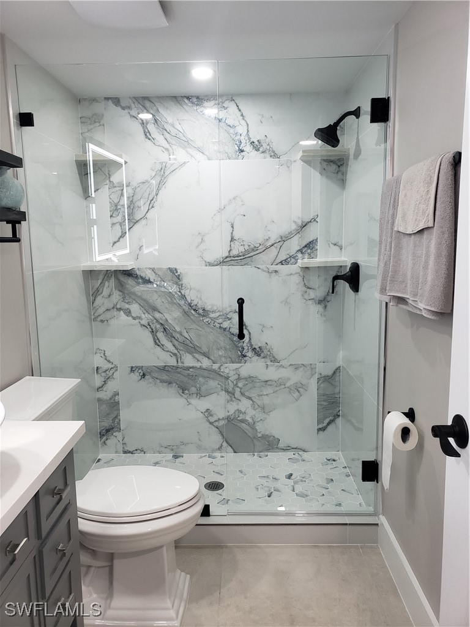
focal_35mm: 26
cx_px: 235
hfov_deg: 53.1
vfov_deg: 67.3
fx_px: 471
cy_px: 314
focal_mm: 4.3
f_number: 2.4
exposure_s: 1/60
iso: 250
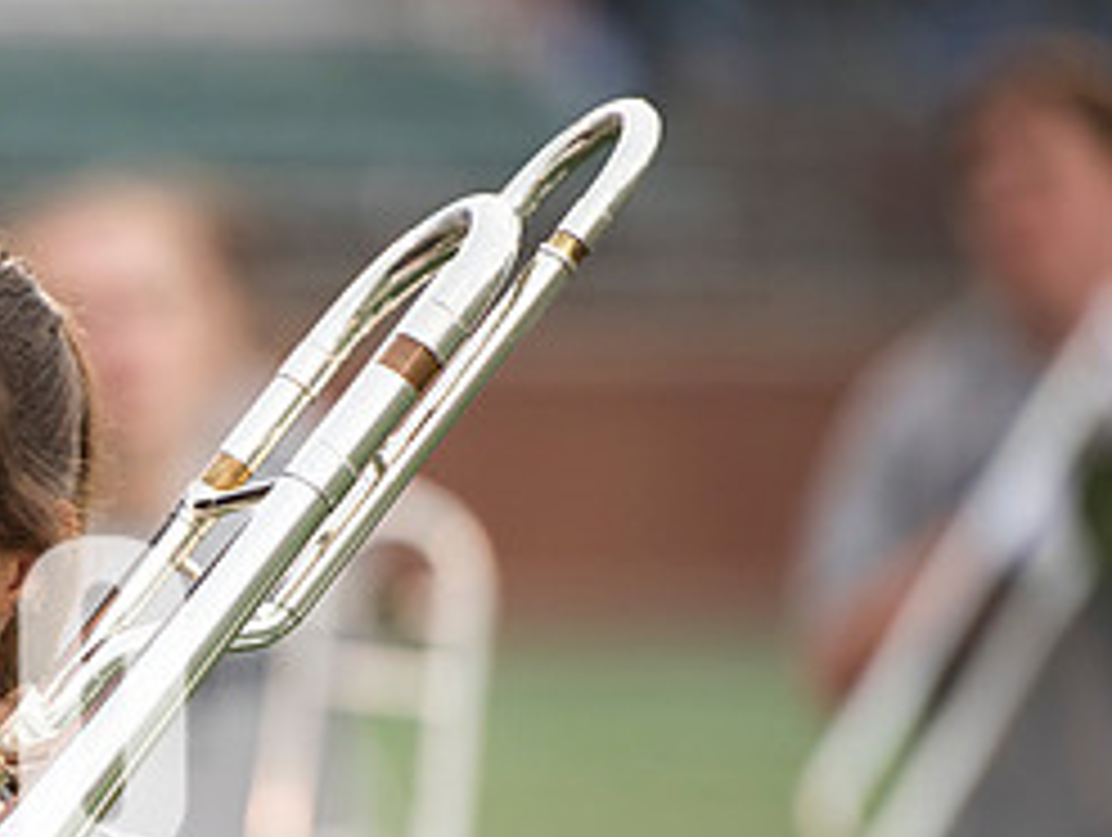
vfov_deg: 3.3
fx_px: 14509
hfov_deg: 4.4
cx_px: -153
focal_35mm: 451
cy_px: 749
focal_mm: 200
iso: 1000
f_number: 2.8
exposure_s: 1/1250
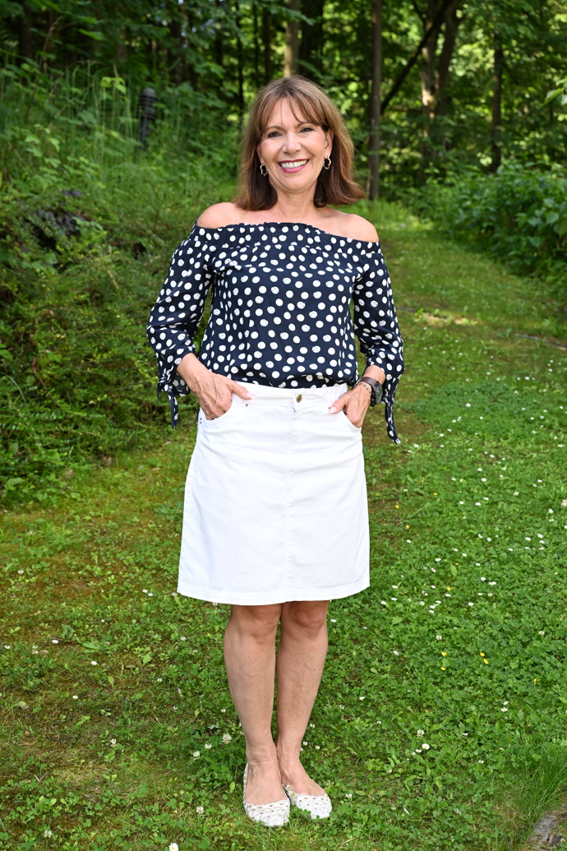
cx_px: 284
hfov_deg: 26.0
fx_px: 1228
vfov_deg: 38.2
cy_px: 426
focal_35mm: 52
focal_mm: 52
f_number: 5
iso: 500
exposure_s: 1/500
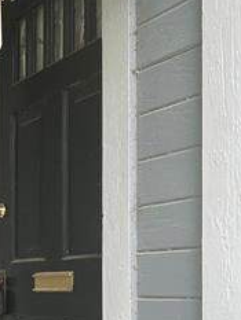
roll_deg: +0.7
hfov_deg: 16.6
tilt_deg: +3.3
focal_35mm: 79
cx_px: -146
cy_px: 271
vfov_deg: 24.2
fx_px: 733
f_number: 1.78
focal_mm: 6.86
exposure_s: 1/121
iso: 80
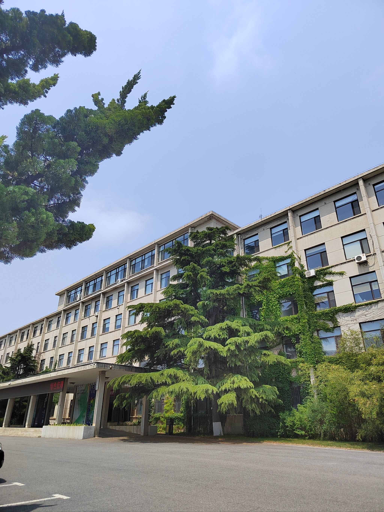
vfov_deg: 73.9
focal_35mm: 23
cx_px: 192
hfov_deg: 58.9
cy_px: 256
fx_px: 340
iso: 243
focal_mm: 5.52
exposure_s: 1/2000
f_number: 1.9
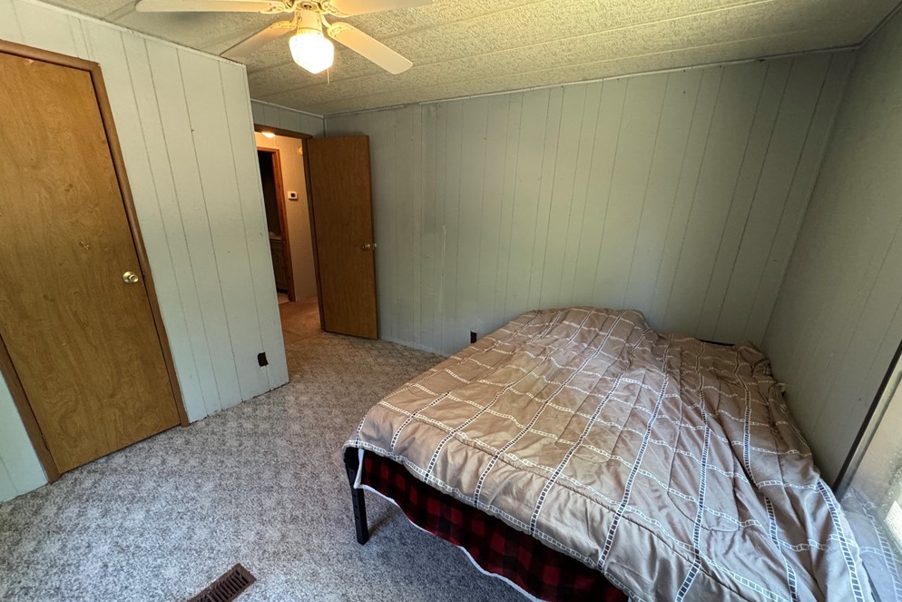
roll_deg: -1.9
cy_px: 339
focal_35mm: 15
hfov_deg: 100.4
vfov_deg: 77.0
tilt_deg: -20.7
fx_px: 376
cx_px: 447
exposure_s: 1/60
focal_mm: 2.22
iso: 500
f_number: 2.2
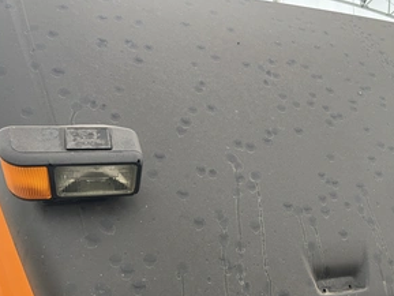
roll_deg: +2.1
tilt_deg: +3.8
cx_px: 222
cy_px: 202
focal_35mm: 36
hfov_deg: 51.2
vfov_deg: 39.1
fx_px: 410
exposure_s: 1/93
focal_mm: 5.1
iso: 125
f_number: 1.6
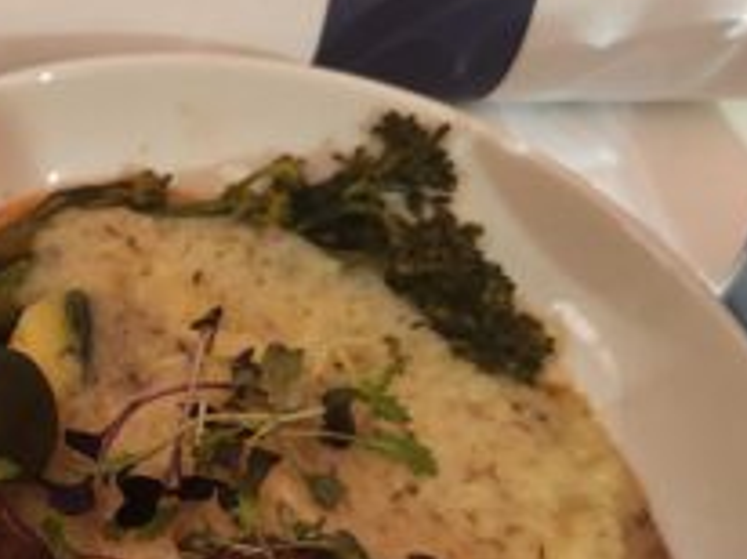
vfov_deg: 21.5
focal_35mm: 67
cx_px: -65
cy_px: 483
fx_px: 1444
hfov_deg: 26.8
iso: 640
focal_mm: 5.4
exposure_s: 1/25.4
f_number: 1.8
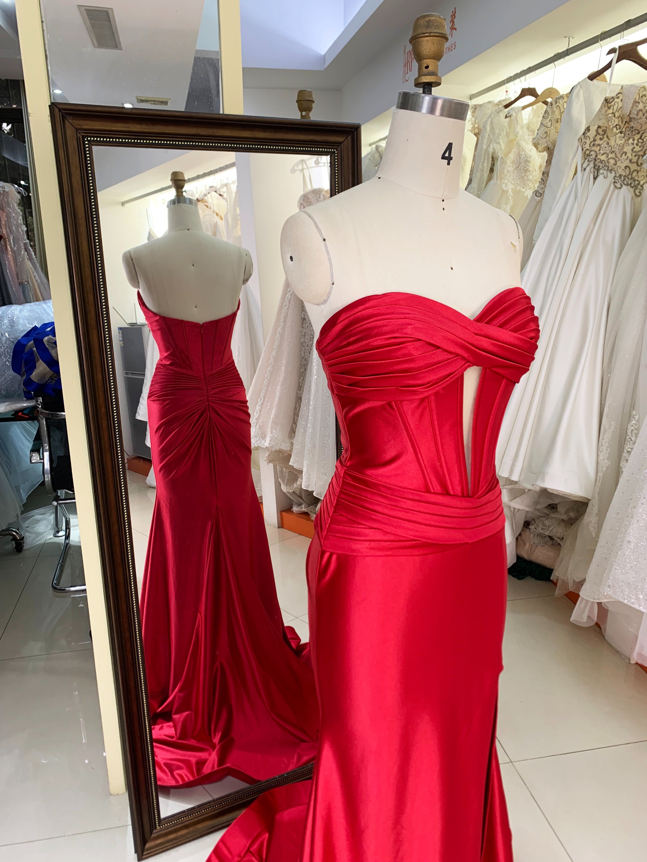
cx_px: 324
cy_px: 431
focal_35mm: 26
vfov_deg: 67.3
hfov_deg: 53.1
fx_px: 648
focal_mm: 4.25
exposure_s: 1/50
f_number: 1.8
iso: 64
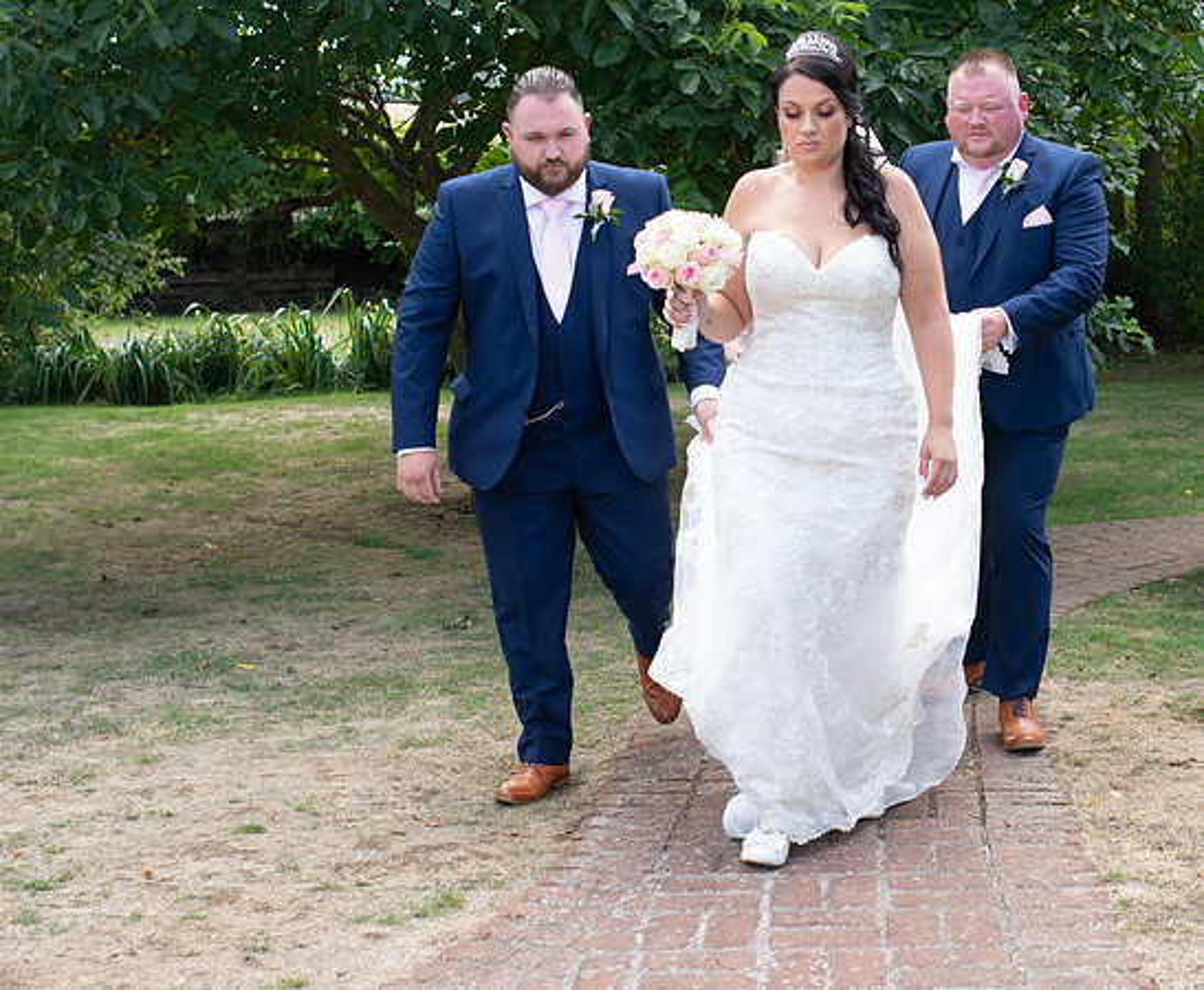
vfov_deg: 25.4
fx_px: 2196
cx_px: 861
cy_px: 433
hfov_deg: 30.3
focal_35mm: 61
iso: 100
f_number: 4
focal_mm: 35
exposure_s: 1/250
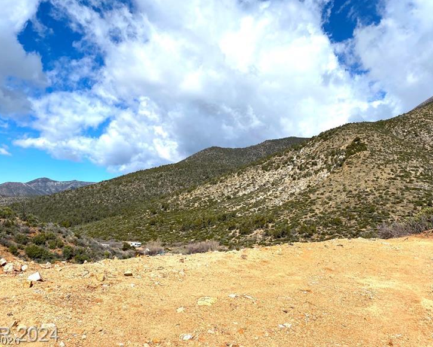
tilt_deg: +6.6
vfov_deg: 51.5
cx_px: 208
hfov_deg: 62.2
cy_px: 169
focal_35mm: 28
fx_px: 359
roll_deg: -1.3
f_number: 1.8
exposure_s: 1/6410
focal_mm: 4.25
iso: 32
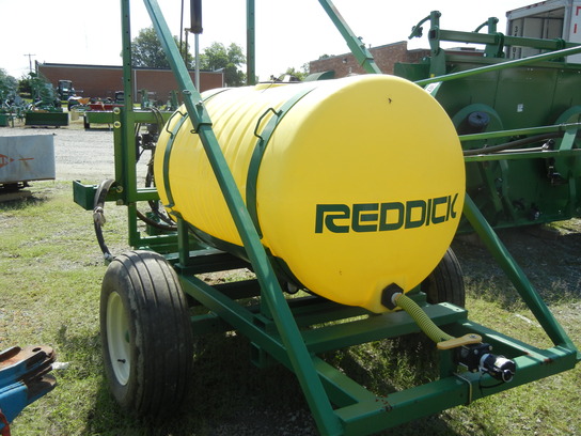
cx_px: 290
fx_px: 571
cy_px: 218
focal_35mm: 34
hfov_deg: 54.0
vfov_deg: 41.8
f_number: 3.6
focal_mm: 6.2
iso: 160
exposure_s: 1/872
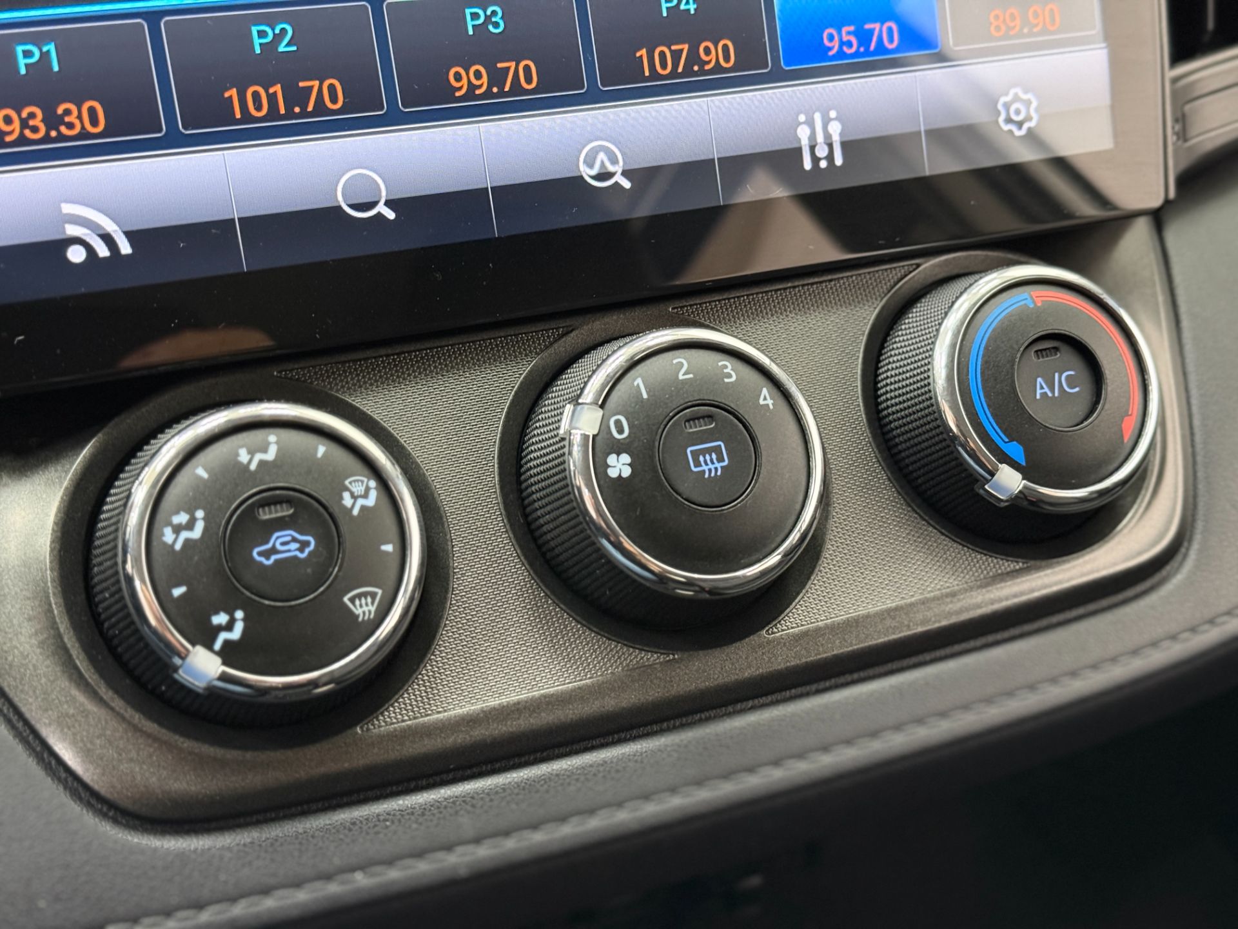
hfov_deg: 39.7
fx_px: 1717
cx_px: 619
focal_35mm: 48
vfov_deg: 30.3
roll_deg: -1.7
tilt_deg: -29.2
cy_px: 464
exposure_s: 1/30
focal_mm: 6.76
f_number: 1.78
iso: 500
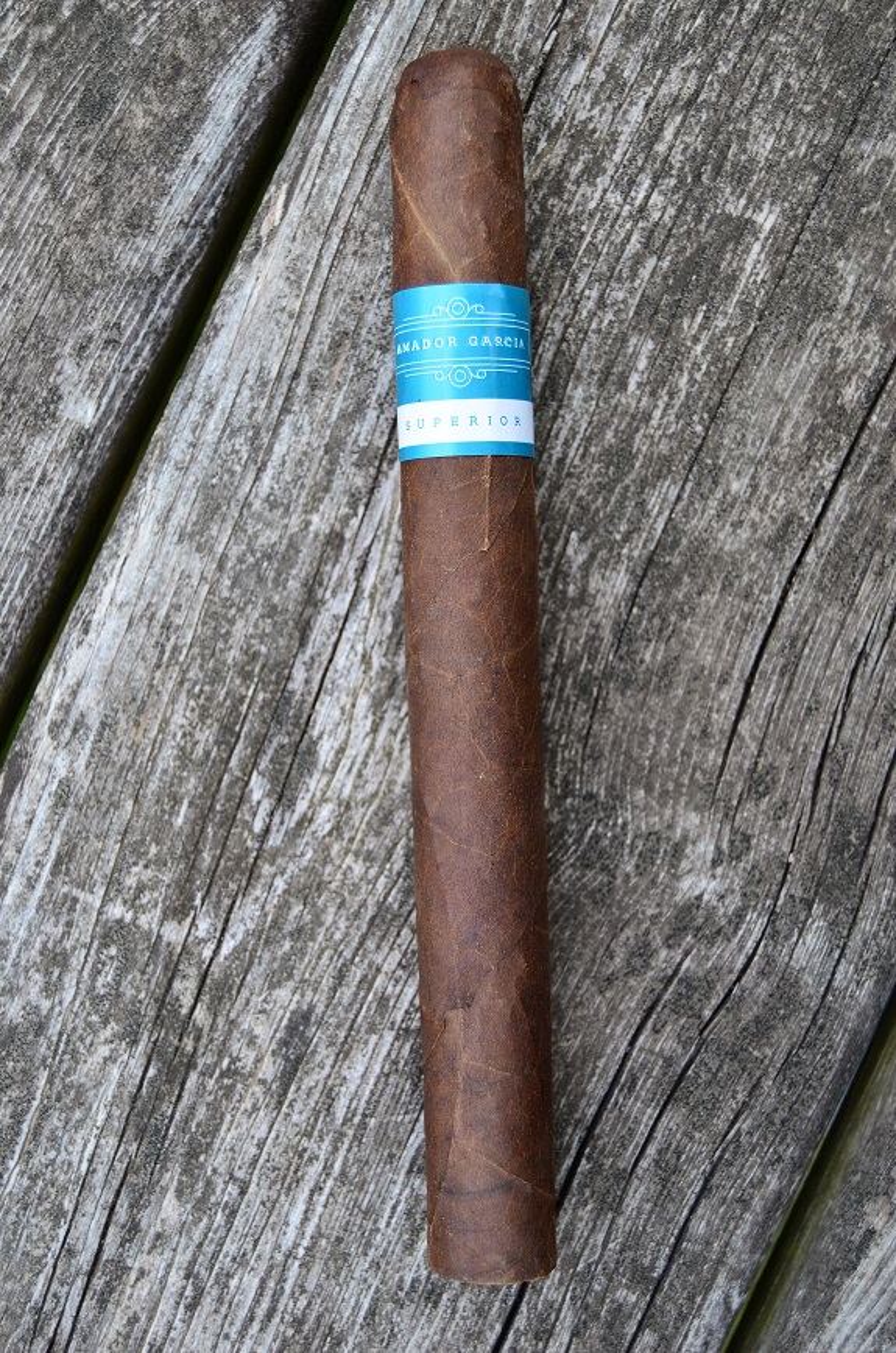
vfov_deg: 35.1
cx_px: 448
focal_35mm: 57
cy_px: 676
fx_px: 2137
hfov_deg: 23.7
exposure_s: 1/125
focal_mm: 38
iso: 160
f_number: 5
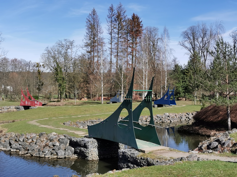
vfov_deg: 30.3
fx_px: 329
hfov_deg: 39.7
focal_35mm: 48
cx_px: 118
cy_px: 88
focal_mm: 5.56
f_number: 1.6
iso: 50
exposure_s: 1/4032
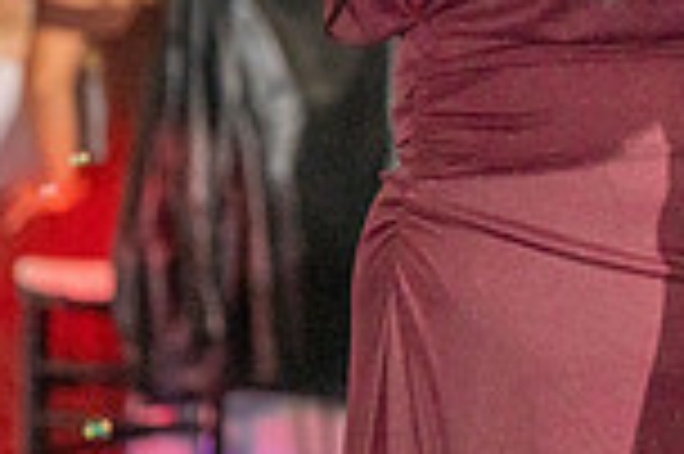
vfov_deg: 4.0
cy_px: -214
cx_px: 738
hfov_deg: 6.0
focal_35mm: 340
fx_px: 6453
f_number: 2.8
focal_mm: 89
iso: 1600
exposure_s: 1/200
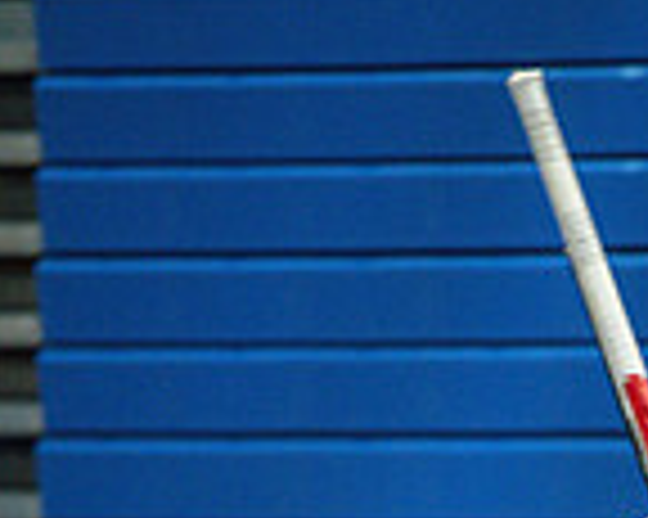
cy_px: 932
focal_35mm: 586
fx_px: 11231
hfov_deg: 3.3
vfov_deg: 2.6
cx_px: 670
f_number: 4
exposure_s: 1/500
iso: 5600
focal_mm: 200
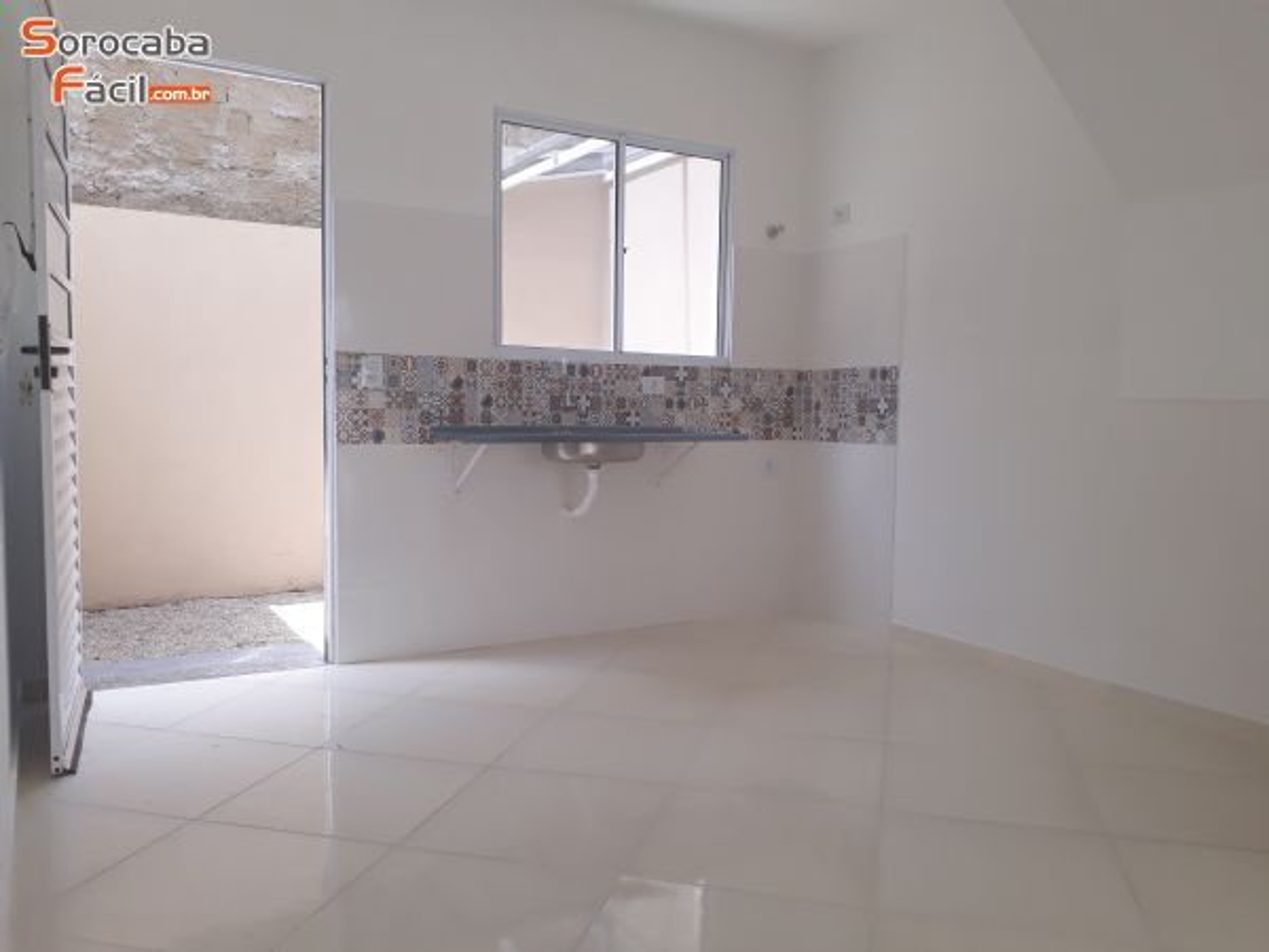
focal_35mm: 27
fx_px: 990
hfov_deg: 65.3
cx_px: 634
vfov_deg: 51.4
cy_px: 476
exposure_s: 1/211
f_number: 1.9
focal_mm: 3.6
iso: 40
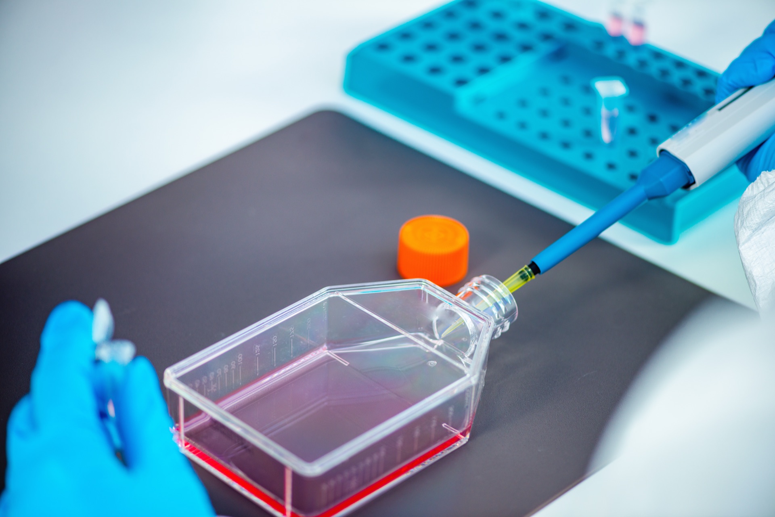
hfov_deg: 19.5
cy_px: 258
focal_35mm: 105
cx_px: 388
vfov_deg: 13.0
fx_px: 2261
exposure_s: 1/160
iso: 100
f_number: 3.2
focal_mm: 105
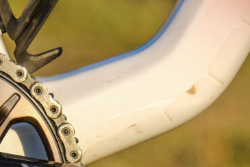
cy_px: 212
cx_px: 42
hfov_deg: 2.1
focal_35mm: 968
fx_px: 6719
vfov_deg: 1.4
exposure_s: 1/500
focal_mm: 230
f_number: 7.1
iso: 320
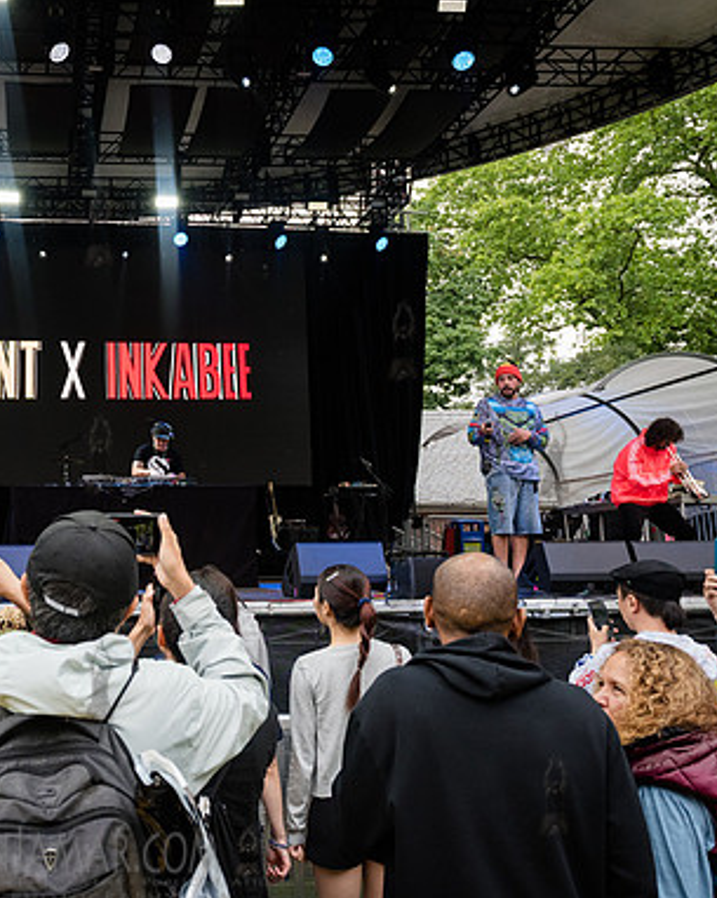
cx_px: 99
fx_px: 930
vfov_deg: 51.6
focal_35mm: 35
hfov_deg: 39.7
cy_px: 453
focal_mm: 24
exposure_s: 1/1250
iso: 2000
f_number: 4.5
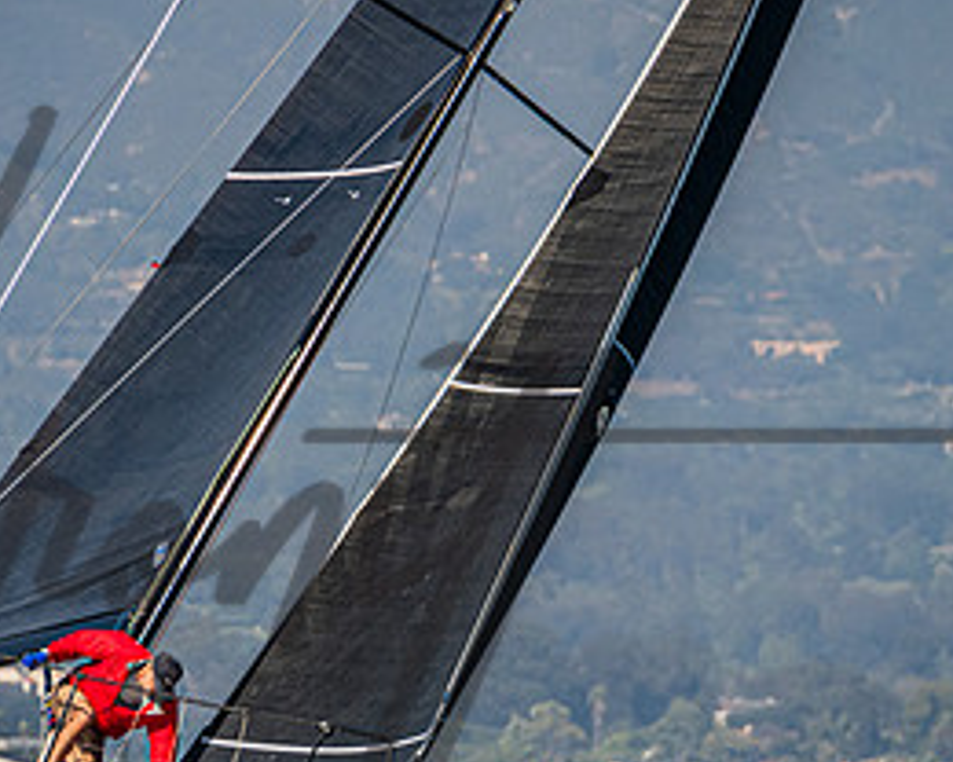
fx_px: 30349
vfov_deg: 1.4
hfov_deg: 1.8
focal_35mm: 1076
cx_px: 374
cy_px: 531
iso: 500
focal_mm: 400
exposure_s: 1/2000
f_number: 8
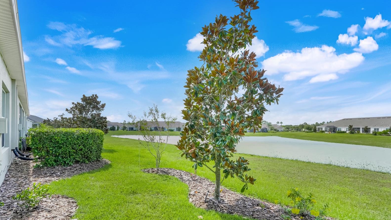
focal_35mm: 17
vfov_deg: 63.6
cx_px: 197
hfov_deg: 95.9
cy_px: 126
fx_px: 176
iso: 250
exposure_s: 1/640
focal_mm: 16
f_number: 9
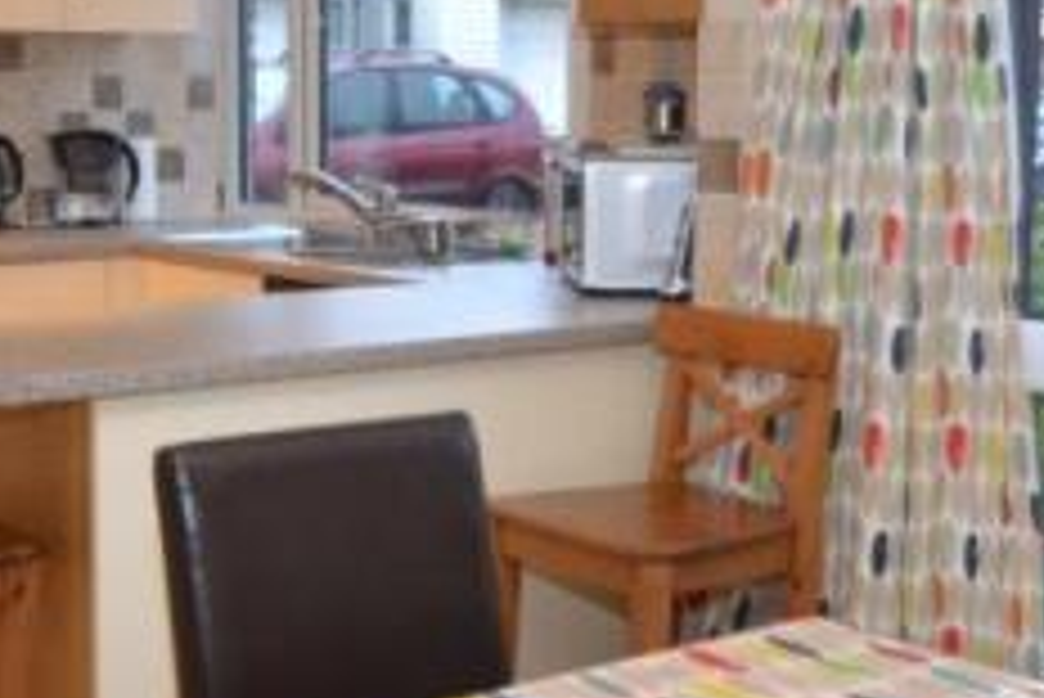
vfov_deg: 21.4
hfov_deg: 31.5
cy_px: 241
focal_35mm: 63
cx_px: 389
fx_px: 1840
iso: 900
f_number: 4
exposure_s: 1/60
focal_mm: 15
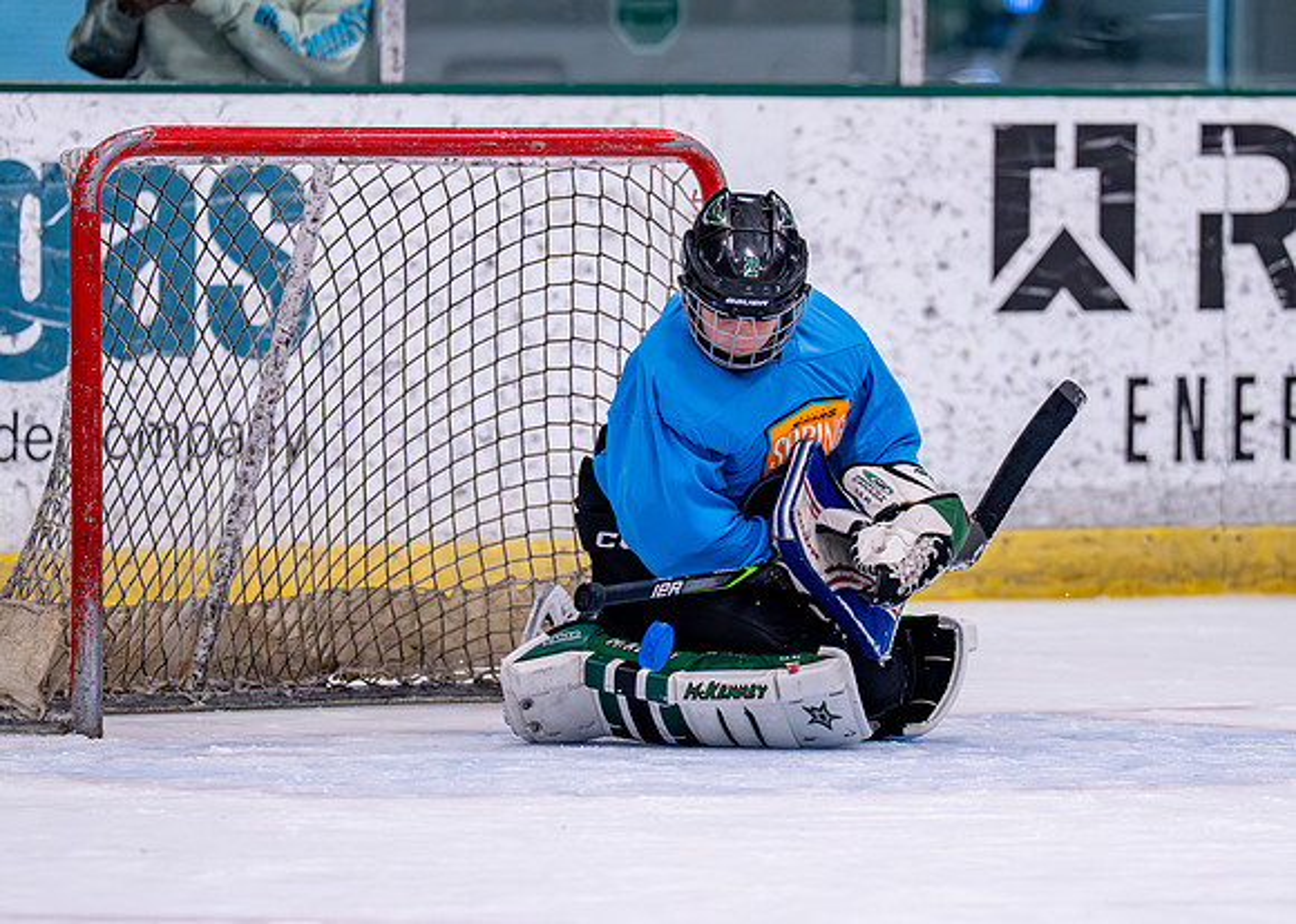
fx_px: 14310
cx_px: 786
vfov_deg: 3.7
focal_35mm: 389
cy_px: 361
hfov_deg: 5.2
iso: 2500
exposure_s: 1/1250
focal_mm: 200
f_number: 2.8
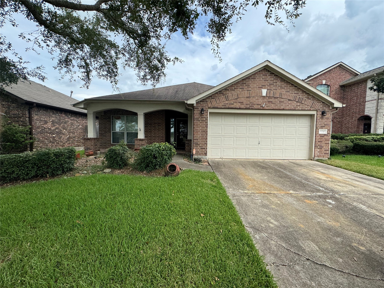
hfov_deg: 102.1
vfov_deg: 85.7
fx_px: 155
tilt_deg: -3.6
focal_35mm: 14
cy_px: 144
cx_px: 192
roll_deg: -0.9
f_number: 2.2
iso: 50
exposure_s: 1/879
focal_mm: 2.22
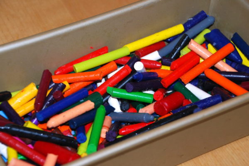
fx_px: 810
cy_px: 83
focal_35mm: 117
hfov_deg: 17.5
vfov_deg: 11.7
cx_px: 124
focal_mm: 78
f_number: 5.6
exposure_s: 1/60
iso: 200
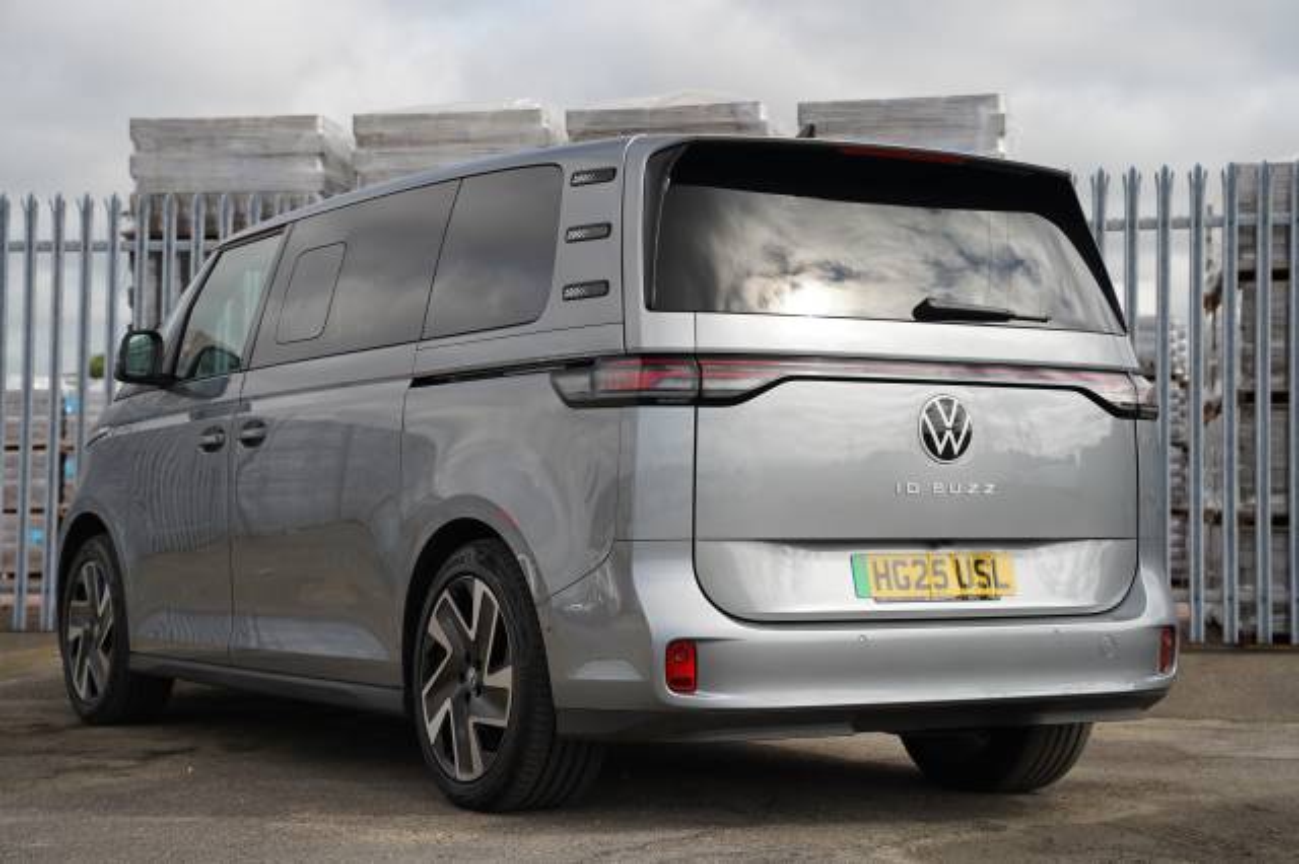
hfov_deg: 32.1
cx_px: 650
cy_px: 432
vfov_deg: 21.7
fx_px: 2254
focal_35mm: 62
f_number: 4.5
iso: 100
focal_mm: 62.5
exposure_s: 1/320
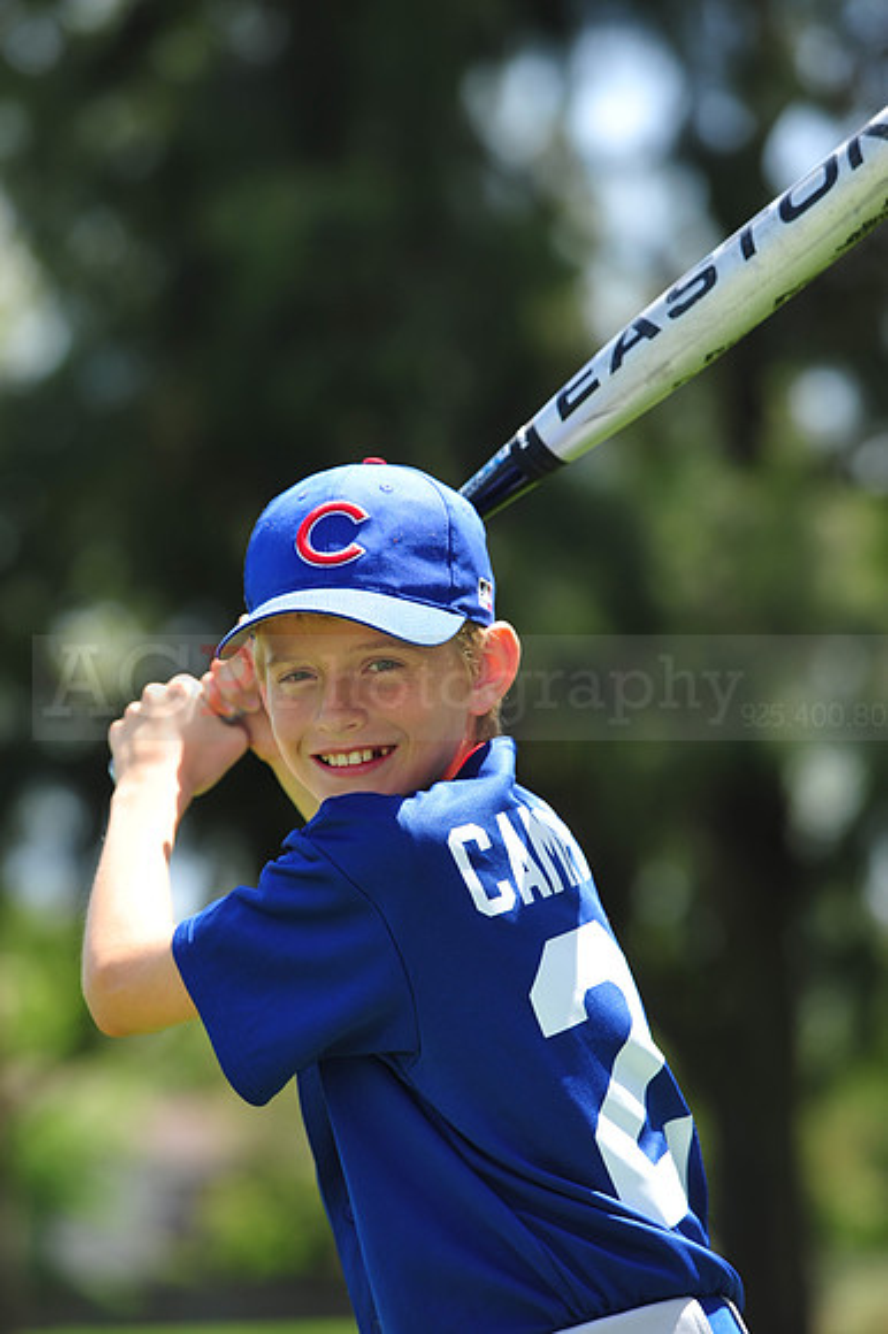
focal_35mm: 200
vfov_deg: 10.3
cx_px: 444
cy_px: 667
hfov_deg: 6.9
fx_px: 7408
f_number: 5.6
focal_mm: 200
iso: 200
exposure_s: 1/400
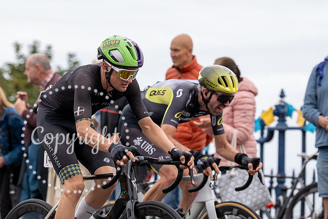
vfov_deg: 8.9
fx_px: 1403
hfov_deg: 13.3
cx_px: 116
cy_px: 77
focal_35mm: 154
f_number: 3.5
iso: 320
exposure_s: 1/1000
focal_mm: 119
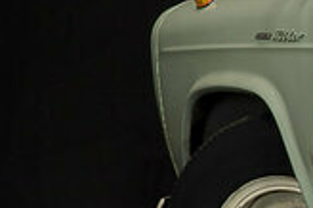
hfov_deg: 7.1
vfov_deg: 5.5
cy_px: 273
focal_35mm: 249
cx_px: 1027
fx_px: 2163
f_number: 10
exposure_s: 1/1.67
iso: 250
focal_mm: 34
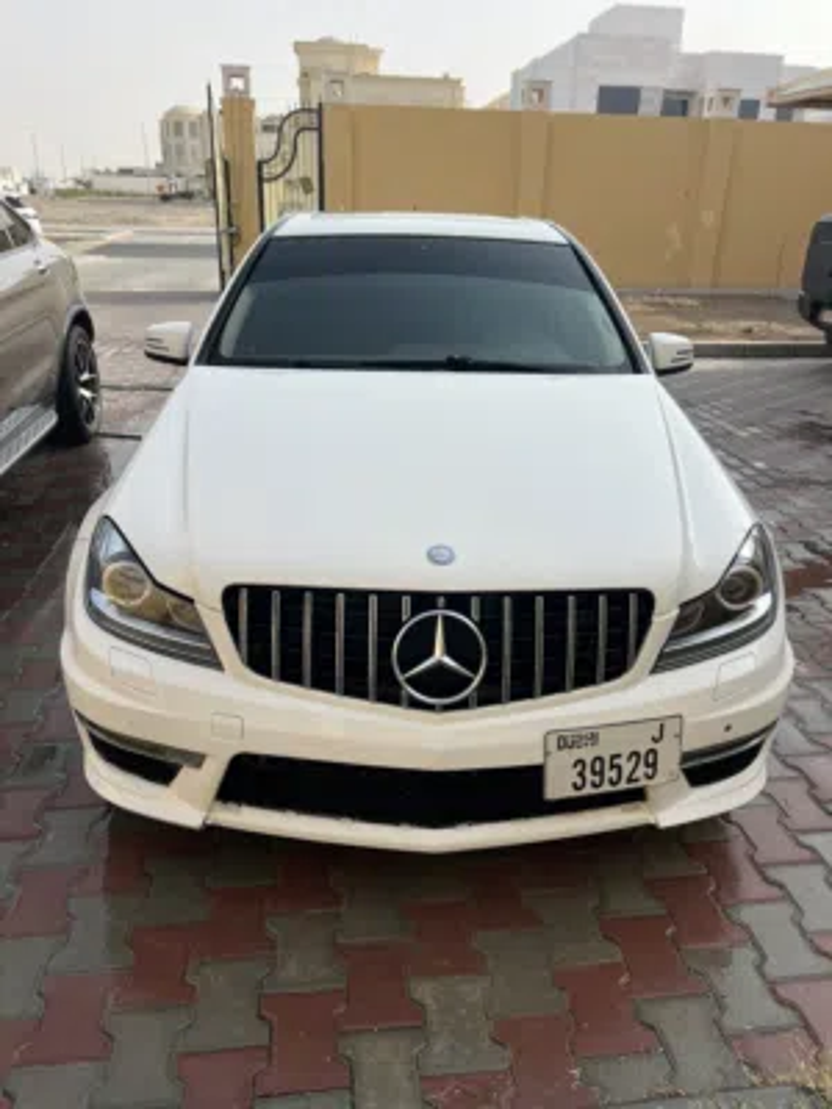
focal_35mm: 26
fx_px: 833
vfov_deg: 67.3
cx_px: 416
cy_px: 554
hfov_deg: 53.1
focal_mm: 5.7
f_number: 1.5
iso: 50
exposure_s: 1/2841
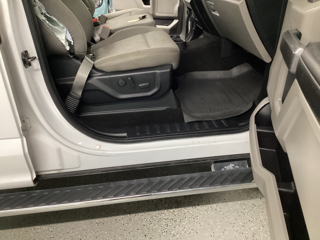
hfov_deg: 58.4
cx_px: 160
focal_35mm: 31
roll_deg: +3.5
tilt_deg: -30.1
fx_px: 287
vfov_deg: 45.4
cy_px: 120
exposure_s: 1/33
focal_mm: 3.3
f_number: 2.4
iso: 400
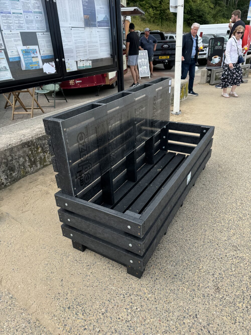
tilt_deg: -26.4
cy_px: 168
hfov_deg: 56.8
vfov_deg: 71.6
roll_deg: +3.3
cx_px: 126
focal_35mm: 24
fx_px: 232
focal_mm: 6.76
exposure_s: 1/1488
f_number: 1.78
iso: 80
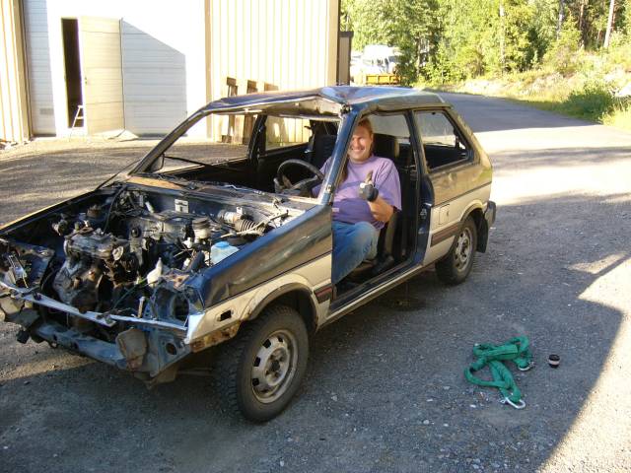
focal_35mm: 35
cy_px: 236
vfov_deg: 40.7
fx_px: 638
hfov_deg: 52.6
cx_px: 316
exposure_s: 1/100
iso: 50
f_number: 2.8
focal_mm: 5.8
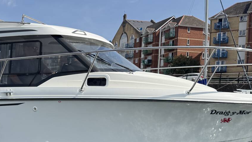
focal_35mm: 49
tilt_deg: -2.7
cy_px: 120
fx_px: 327
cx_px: 67
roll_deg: -1.0
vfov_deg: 23.9
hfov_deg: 41.0
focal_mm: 6.76
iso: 80
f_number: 1.78
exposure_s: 1/5348
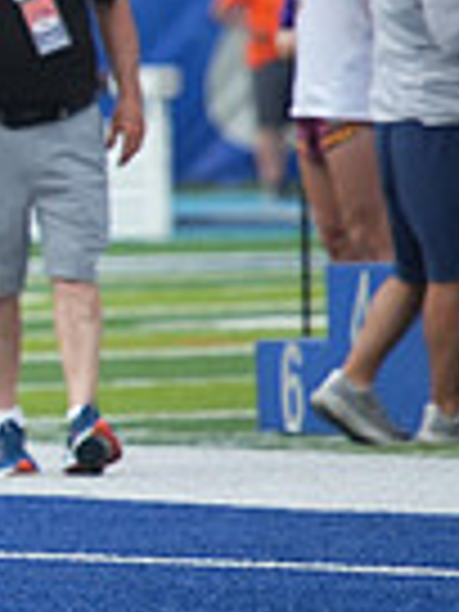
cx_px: -720
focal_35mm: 1276
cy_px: 160
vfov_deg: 1.6
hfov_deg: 1.2
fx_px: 22559
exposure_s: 1/1000
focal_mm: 310
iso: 400
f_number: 5.6
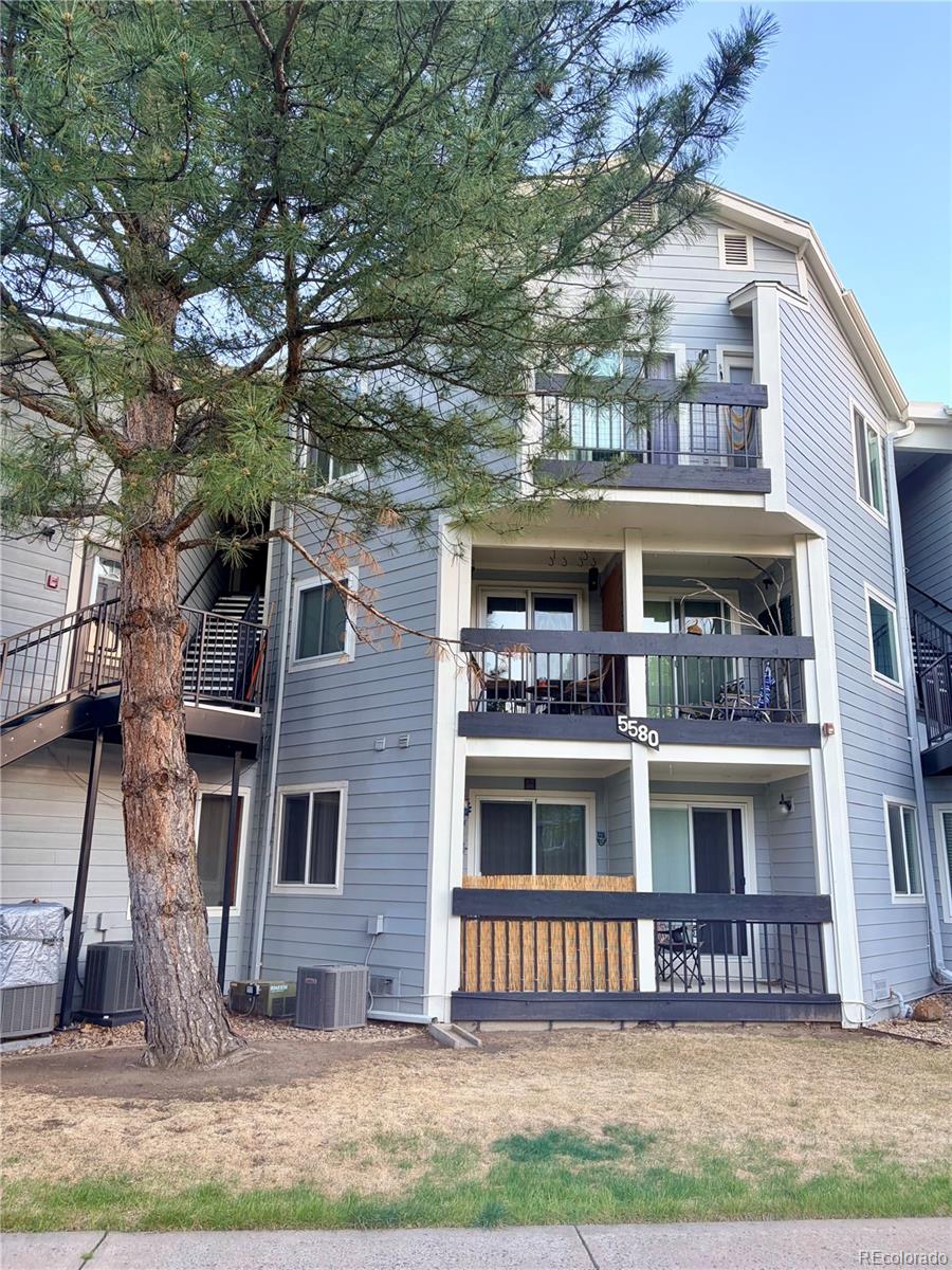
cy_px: 635
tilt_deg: +14.0
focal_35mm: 26
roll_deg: -0.8
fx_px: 953
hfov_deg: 53.1
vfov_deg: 67.3
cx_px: 476
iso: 50
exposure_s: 1/178
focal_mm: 5.96
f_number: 1.6
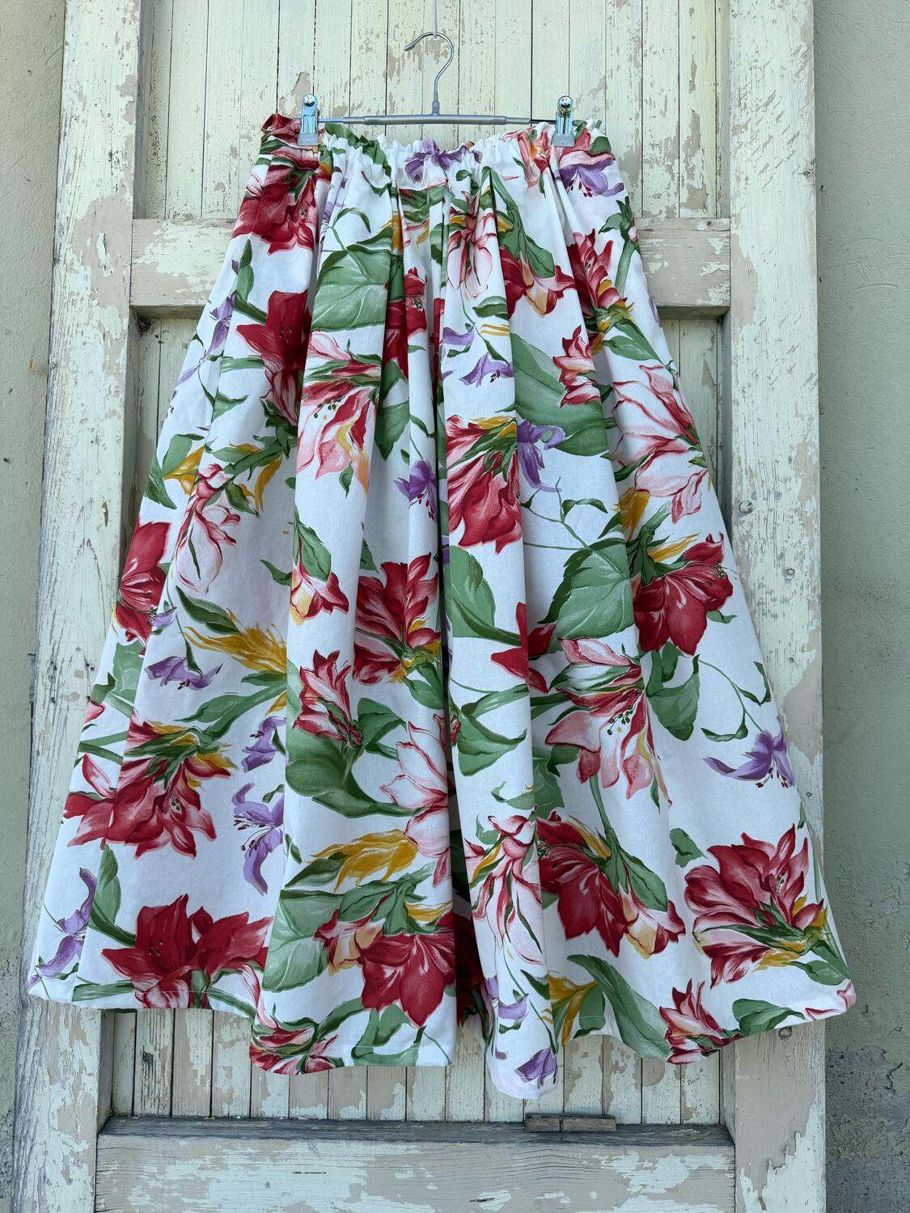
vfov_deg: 71.6
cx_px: 455
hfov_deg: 56.8
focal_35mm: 24
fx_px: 841
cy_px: 606
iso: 80
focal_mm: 6.76
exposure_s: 1/1075
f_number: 1.78
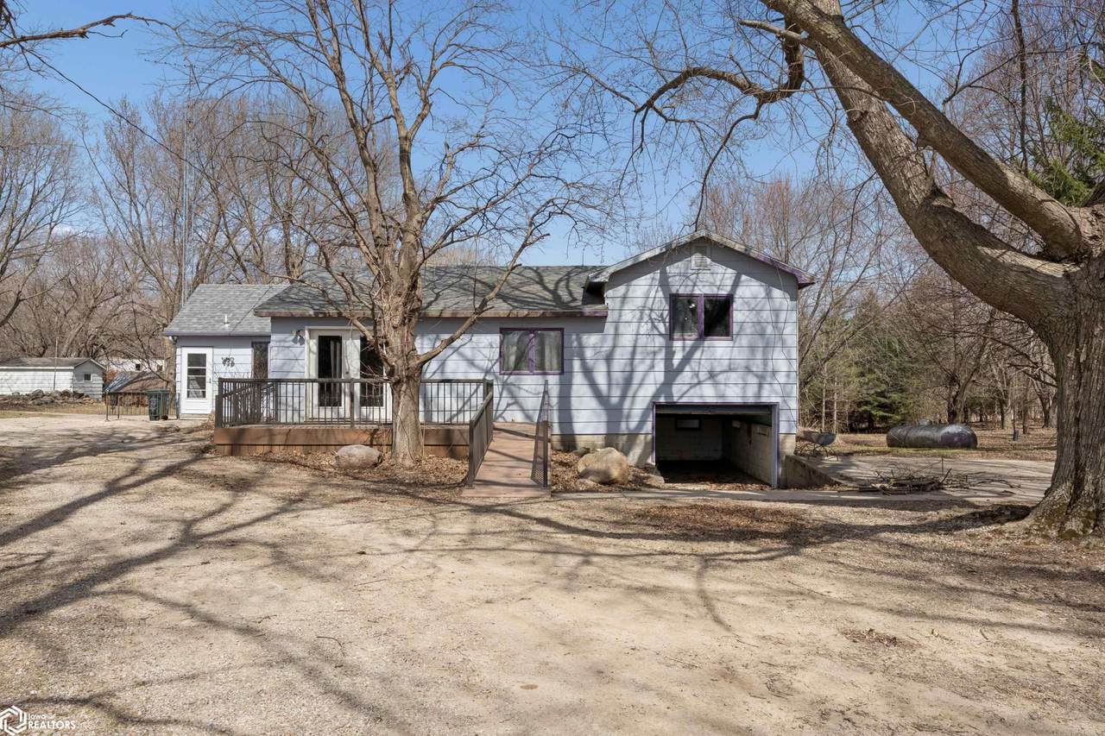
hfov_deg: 73.8
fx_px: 737
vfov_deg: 53.1
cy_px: 368
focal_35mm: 24
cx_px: 552
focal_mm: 16
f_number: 8
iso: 125
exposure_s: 1/500
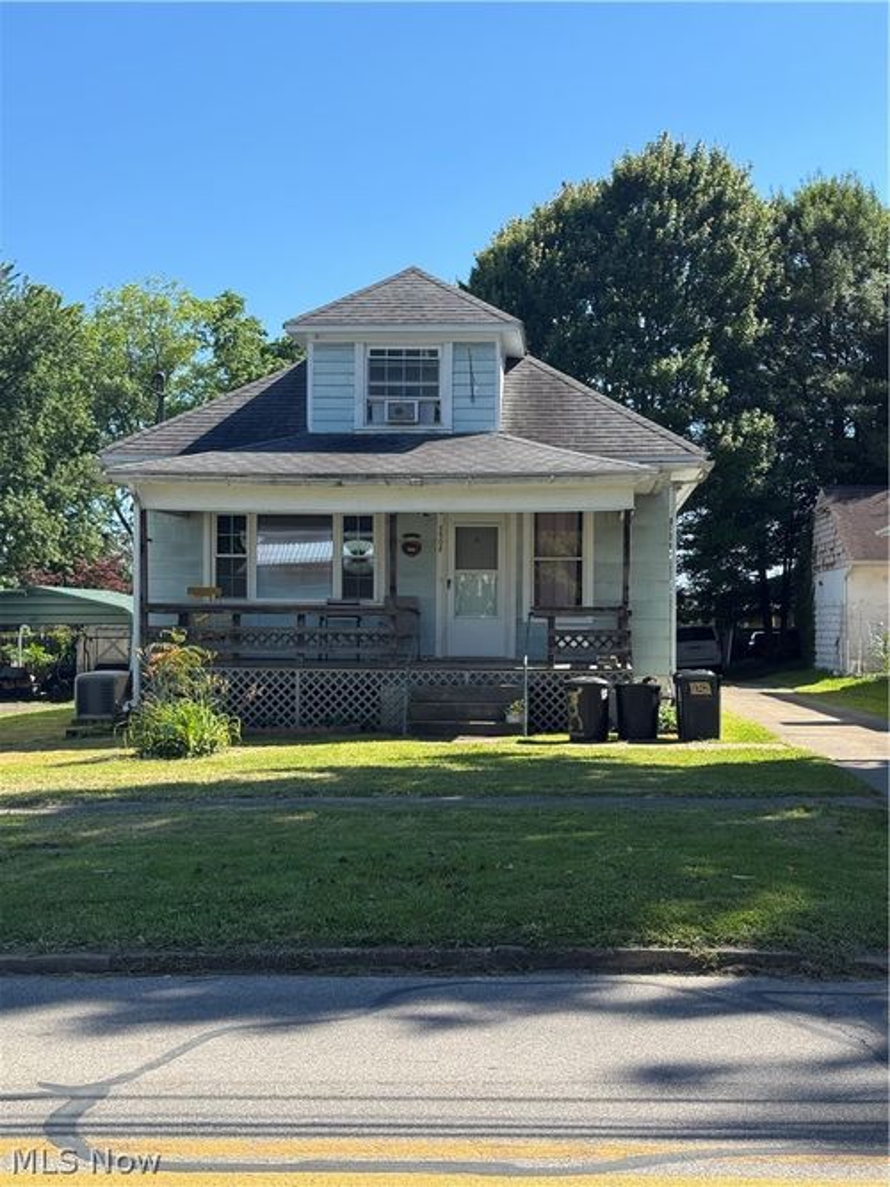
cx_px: 445
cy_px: 594
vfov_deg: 39.7
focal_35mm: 48
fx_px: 1646
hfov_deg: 30.3
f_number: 1.78
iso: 64
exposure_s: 1/2179
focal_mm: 6.76
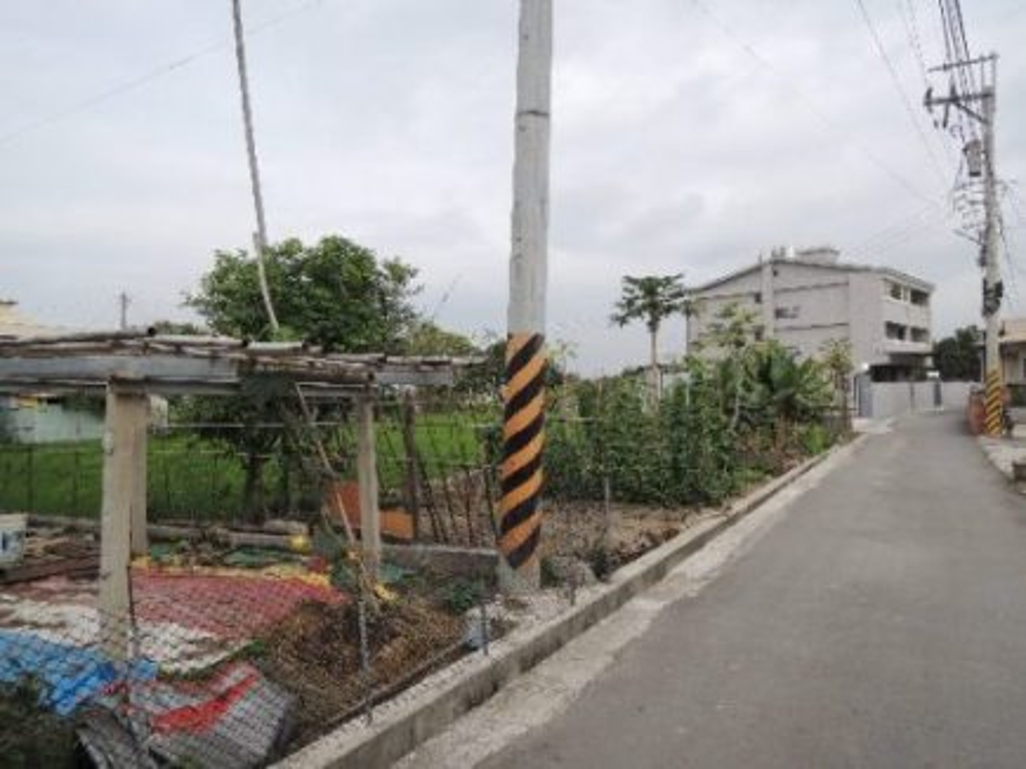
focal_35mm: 24
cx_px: 513
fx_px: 711
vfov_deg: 56.8
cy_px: 384
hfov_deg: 71.6
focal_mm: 4.3
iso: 100
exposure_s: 1/800
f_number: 2.8
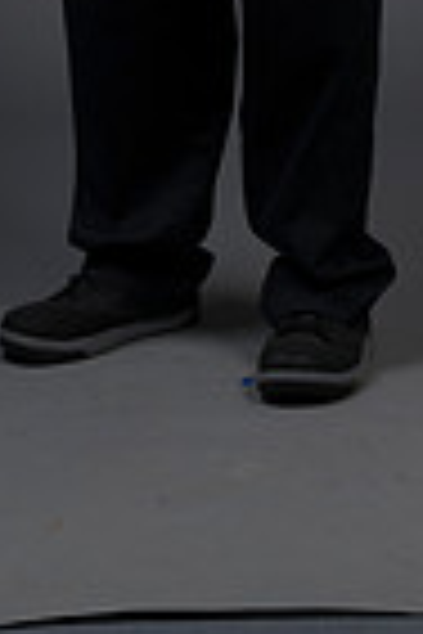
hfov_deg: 5.4
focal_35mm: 255
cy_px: -351
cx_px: 198
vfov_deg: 7.9
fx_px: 4494
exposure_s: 1/250
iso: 160
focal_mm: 80
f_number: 5.6
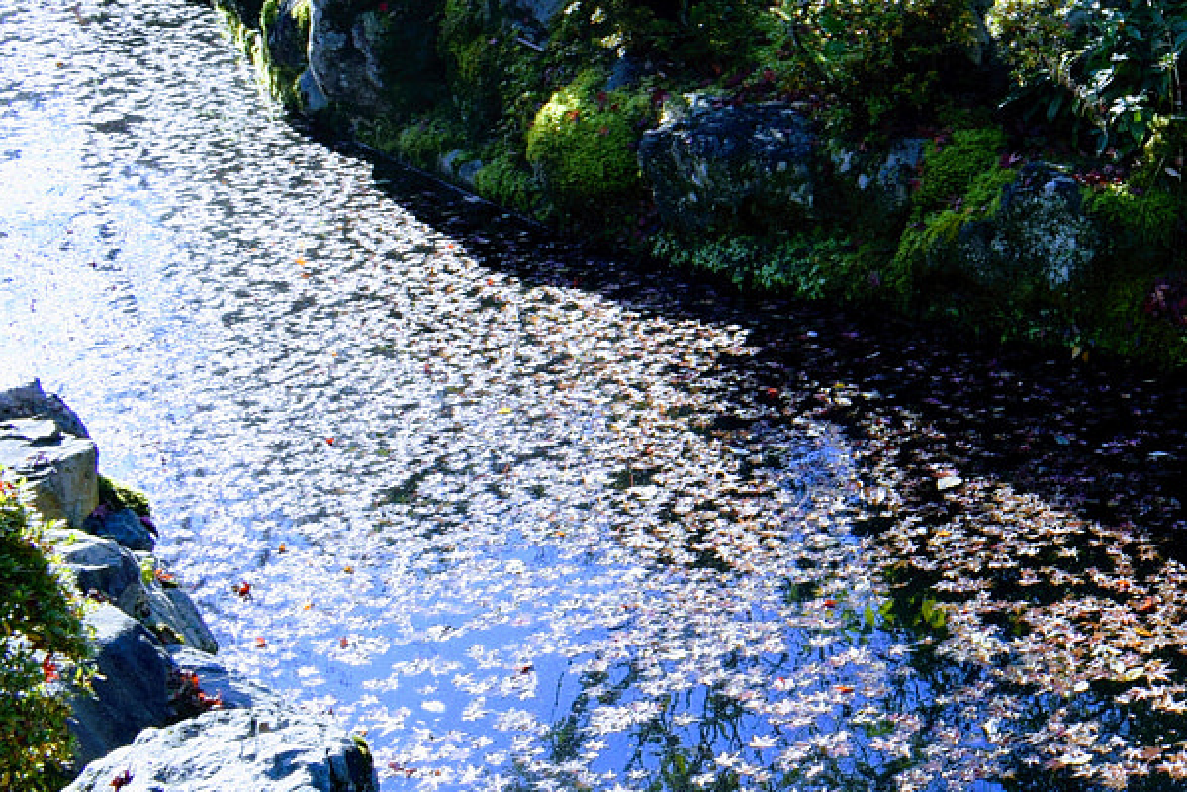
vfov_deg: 18.5
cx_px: 1403
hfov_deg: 25.4
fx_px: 2374
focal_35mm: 72
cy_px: 50
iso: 400
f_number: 8
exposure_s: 1/250
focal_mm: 18
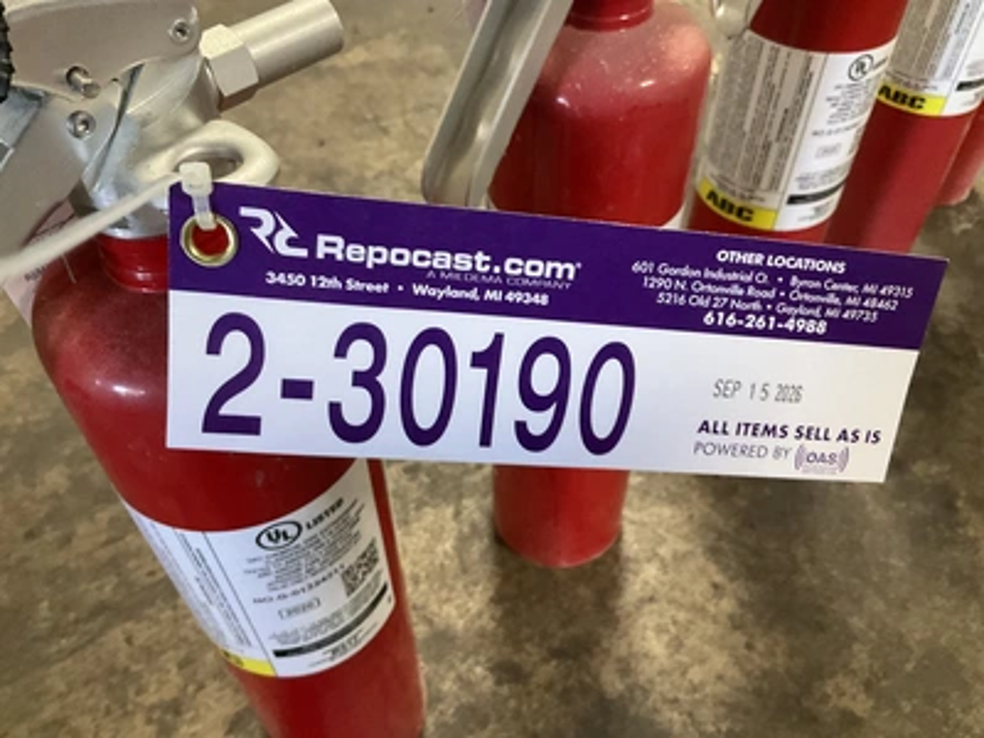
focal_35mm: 29
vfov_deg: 48.2
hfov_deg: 61.7
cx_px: 492
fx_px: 824
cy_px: 369
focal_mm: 3
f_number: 1.8
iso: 250
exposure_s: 1/60
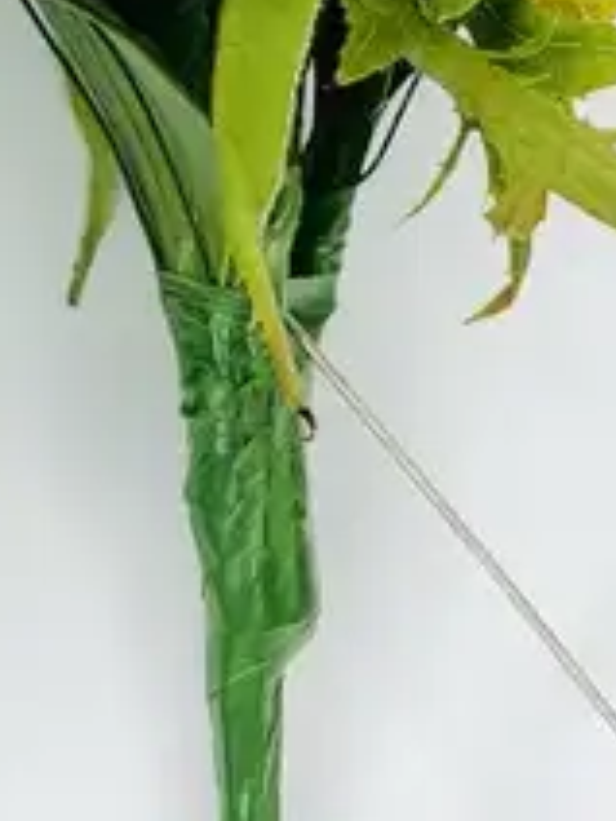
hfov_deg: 6.3
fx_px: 5600
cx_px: 318
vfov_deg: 8.4
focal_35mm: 236
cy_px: 35
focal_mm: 6
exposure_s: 1/103
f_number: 2.4
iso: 16
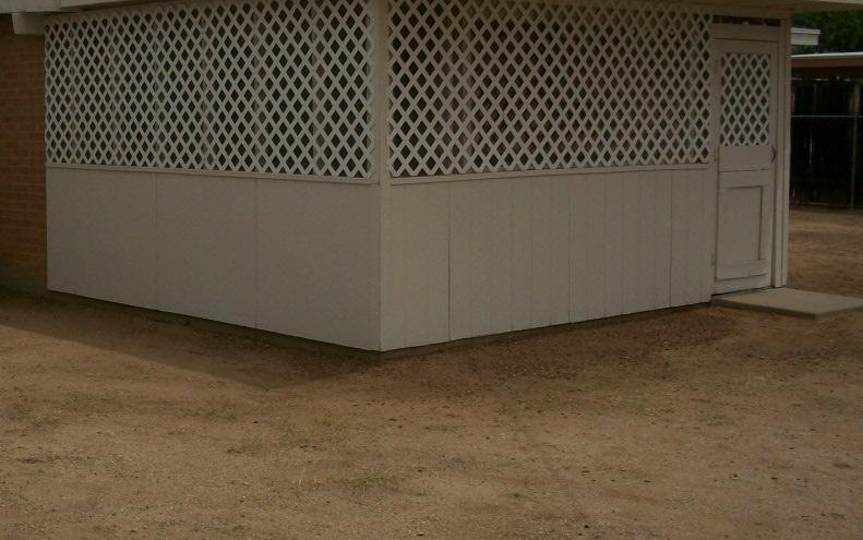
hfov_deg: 33.2
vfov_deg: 21.6
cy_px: 303
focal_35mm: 60
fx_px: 1412
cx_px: 192
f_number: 5.6
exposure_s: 1/1250
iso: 80
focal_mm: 6.3
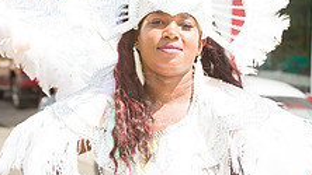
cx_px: 143
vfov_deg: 7.1
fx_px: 1407
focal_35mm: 170
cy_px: 71
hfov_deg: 12.7
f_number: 6.3
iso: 100
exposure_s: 1/160
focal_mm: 80
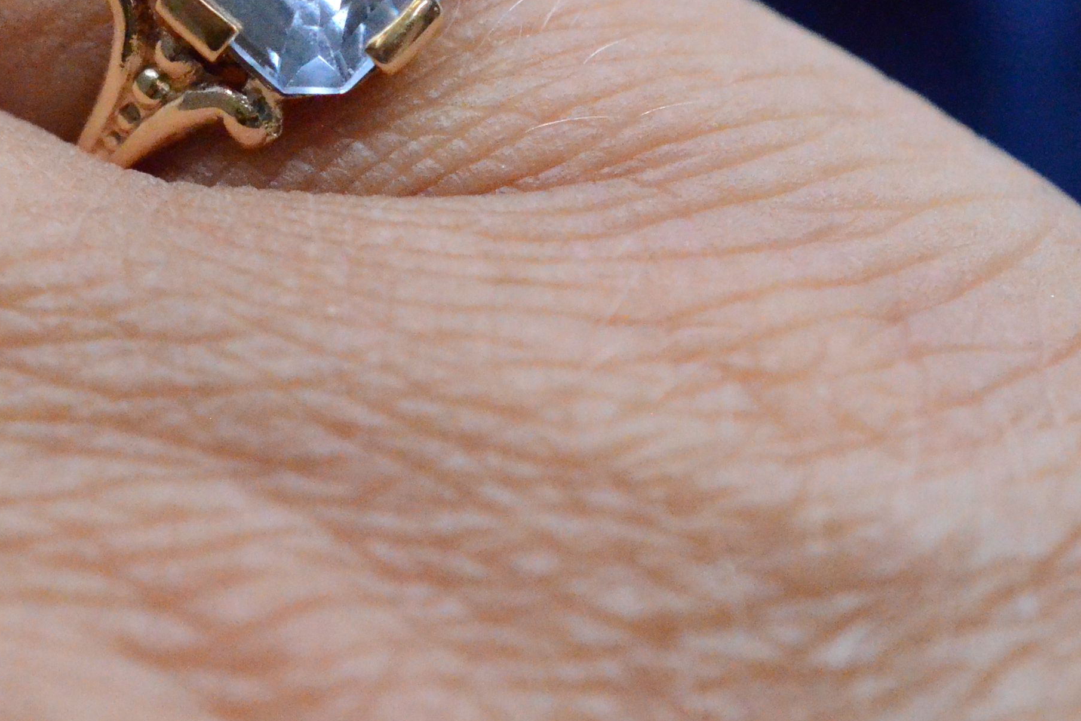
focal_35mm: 163
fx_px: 4895
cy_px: 112
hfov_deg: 12.6
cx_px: 249
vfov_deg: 8.4
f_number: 6.3
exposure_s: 1/2500
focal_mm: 40
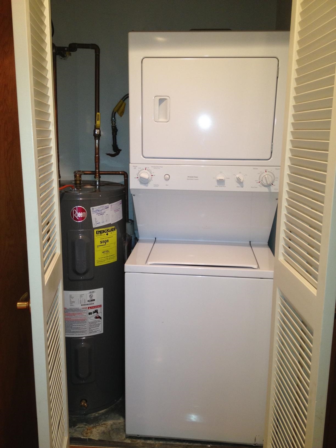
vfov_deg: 52.6
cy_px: 224
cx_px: 168
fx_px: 453
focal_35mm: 35
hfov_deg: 40.7
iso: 125
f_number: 2.4
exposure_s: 1/20
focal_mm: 4.28
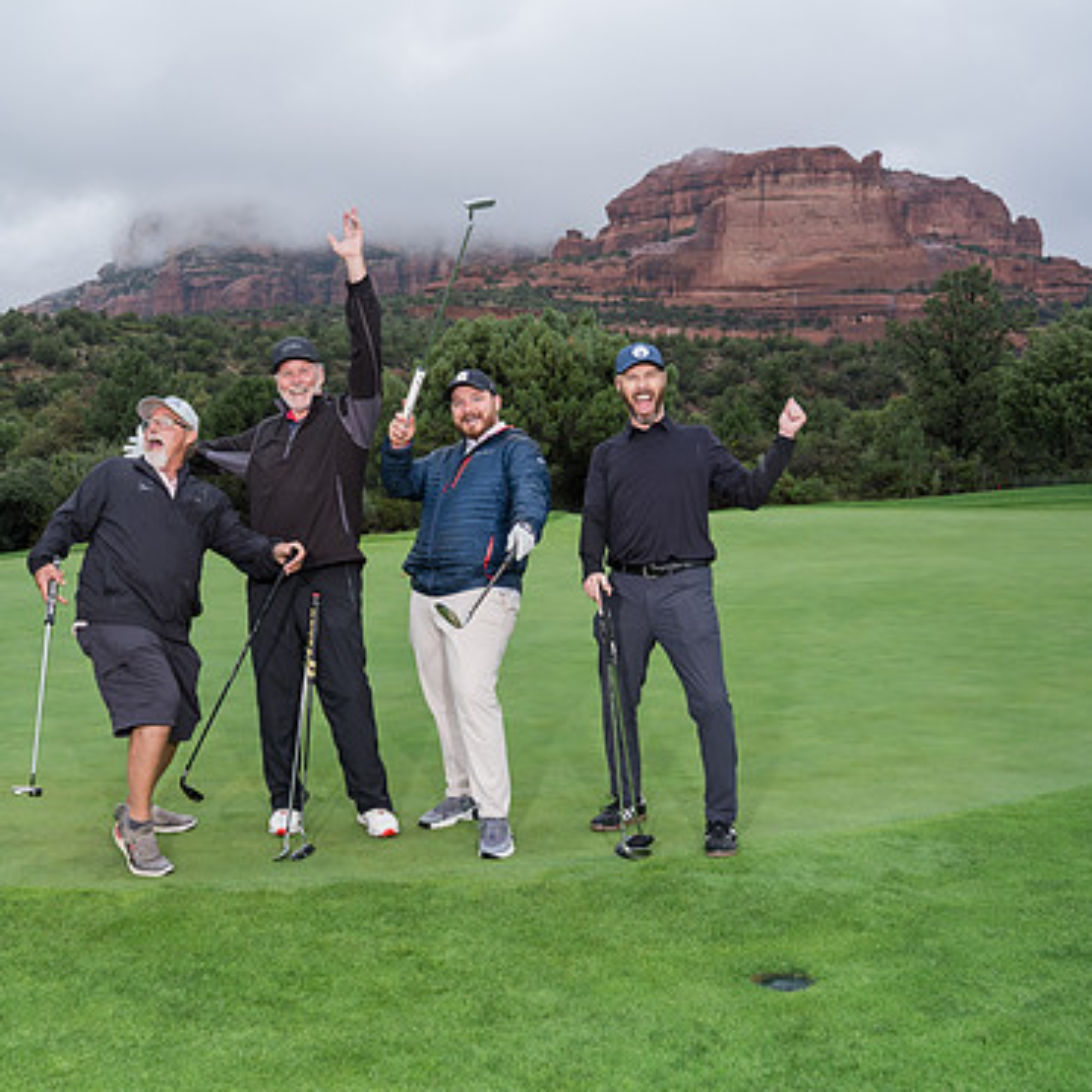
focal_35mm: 32
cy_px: 553
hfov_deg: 50.6
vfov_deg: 51.1
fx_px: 1142
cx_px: 407
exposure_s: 1/400
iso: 320
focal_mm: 24
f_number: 4.5
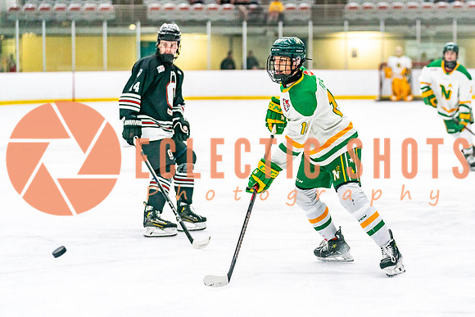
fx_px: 1728
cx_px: 302
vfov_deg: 10.5
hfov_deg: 15.6
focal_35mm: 131
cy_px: 148
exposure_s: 1/1250
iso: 3200
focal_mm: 101
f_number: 2.8
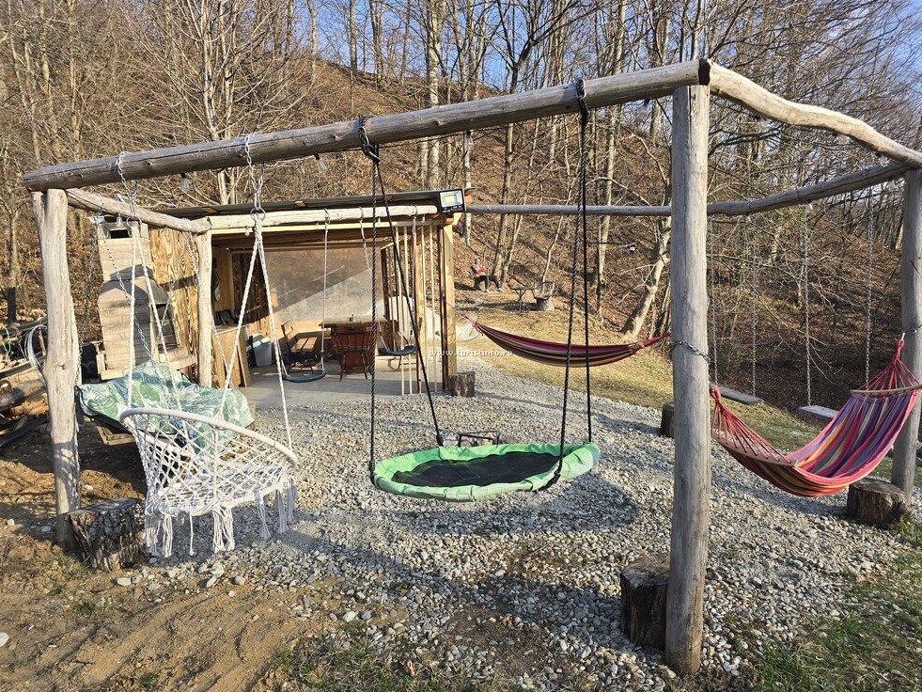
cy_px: 335
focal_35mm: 24
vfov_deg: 56.8
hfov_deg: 71.6
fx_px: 639
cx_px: 479
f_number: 1.7
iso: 12
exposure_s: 1/199
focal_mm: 6.3
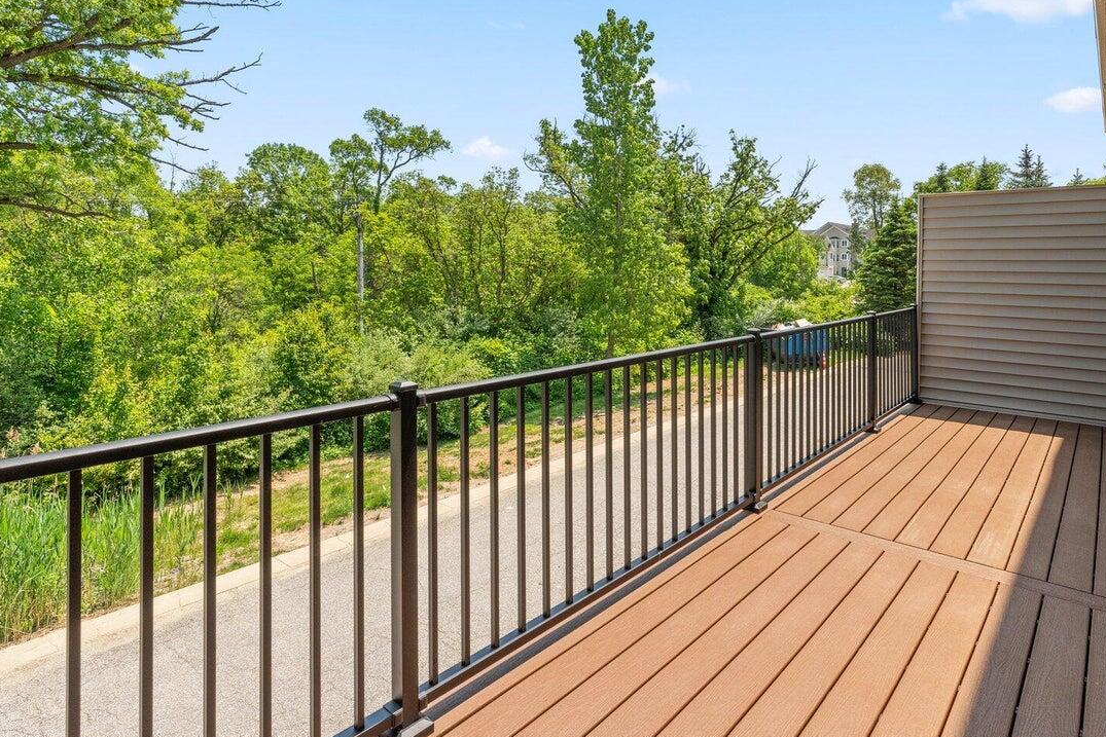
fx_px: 614
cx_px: 575
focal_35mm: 20
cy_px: 259
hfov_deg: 83.9
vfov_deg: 60.8
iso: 400
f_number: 9
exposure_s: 1/400
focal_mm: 14
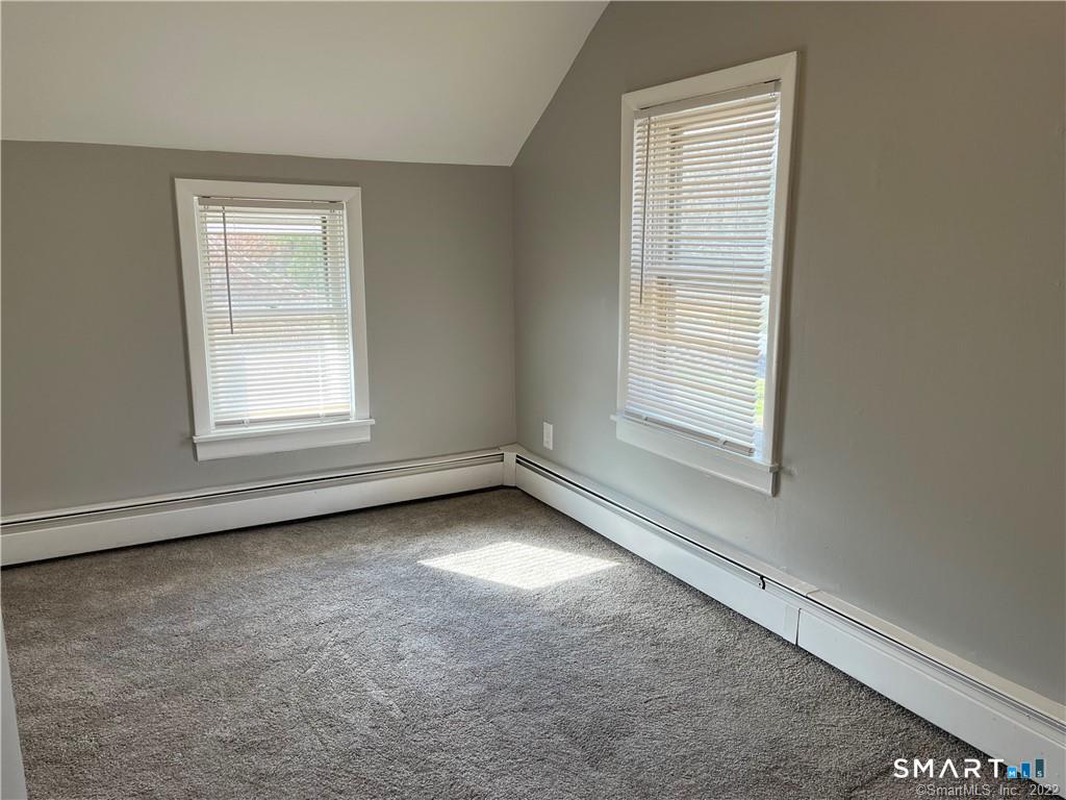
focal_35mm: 26
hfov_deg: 67.3
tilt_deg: -11.4
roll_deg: -1.4
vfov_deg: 53.1
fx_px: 801
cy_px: 400
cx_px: 533
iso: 50
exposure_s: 1/164
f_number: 1.6
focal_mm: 5.1
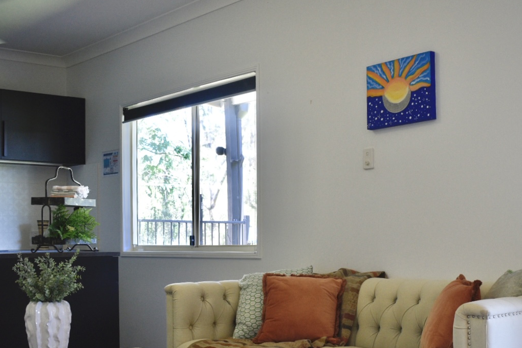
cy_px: 245
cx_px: 311
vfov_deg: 26.2
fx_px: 739
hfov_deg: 38.8
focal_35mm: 51
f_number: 4.5
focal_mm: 22
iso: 400
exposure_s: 1/80
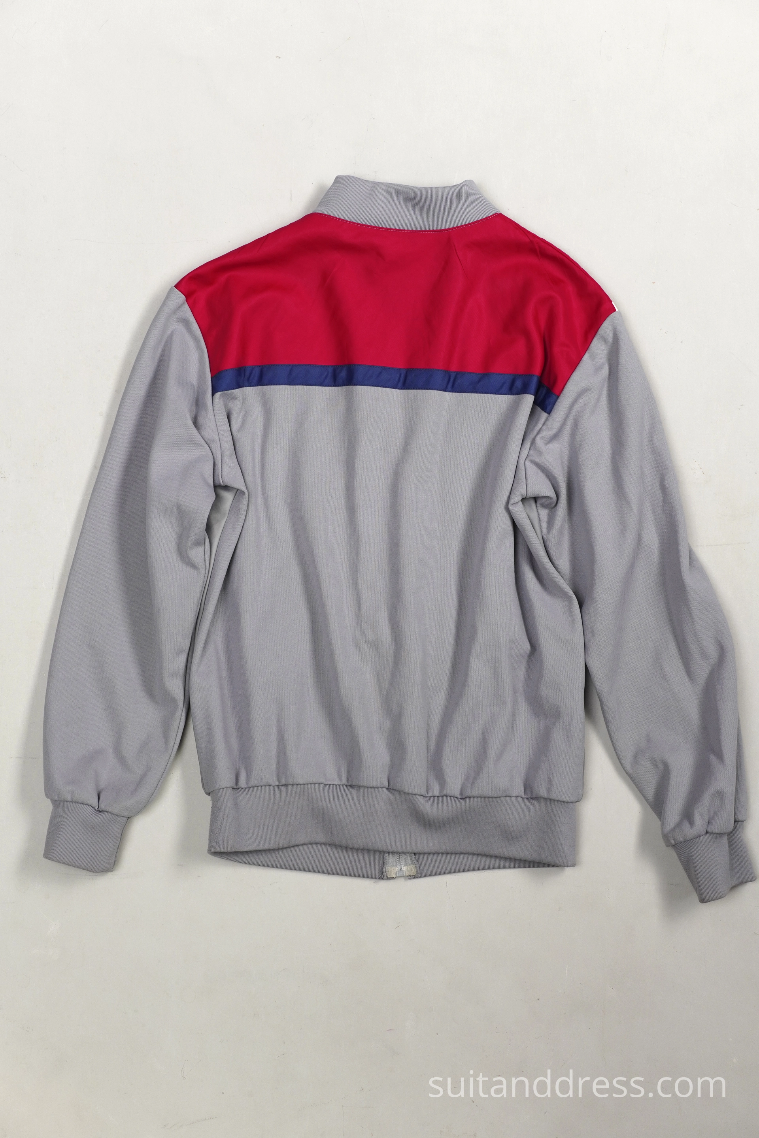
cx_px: 380
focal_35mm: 48
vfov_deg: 41.1
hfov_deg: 28.1
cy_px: 569
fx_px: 1518
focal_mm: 32
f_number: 6.3
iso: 400
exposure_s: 1/50
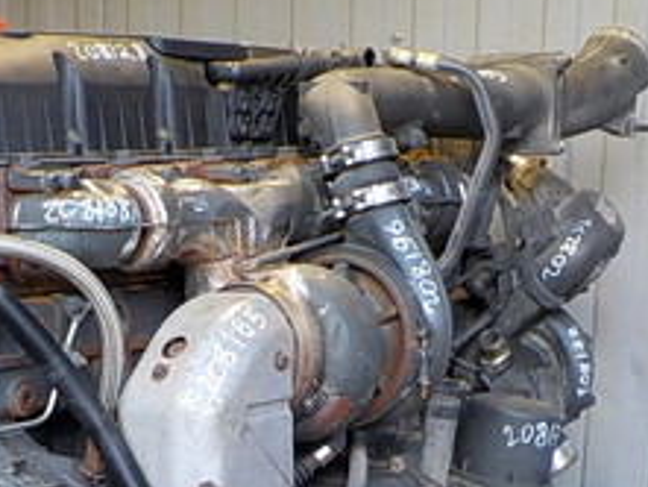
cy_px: 540
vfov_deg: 16.5
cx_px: 114
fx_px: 1629
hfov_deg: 22.1
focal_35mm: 87
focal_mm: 4.1
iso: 140
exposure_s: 1/30
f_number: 3.3
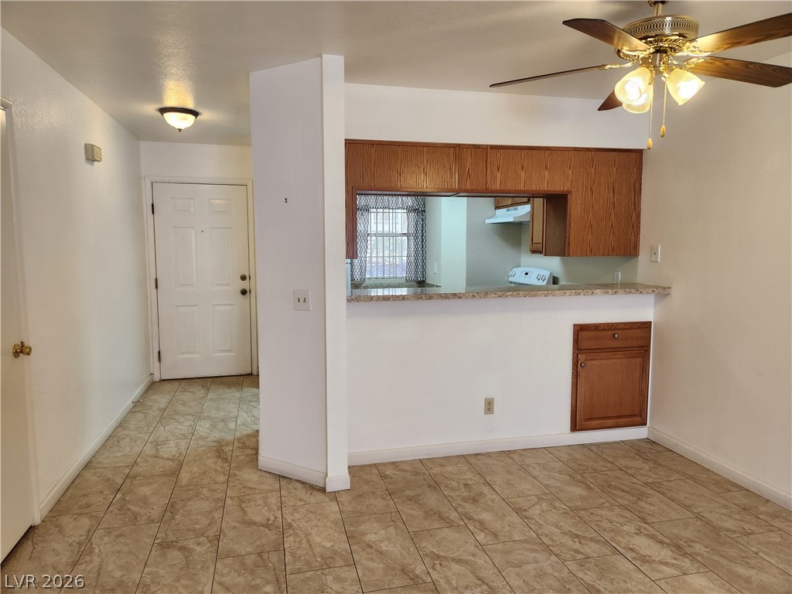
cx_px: 396
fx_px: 526
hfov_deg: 73.9
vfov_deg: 58.9
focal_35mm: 23
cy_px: 297
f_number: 1.8
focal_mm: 5.4
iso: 100
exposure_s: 1/120
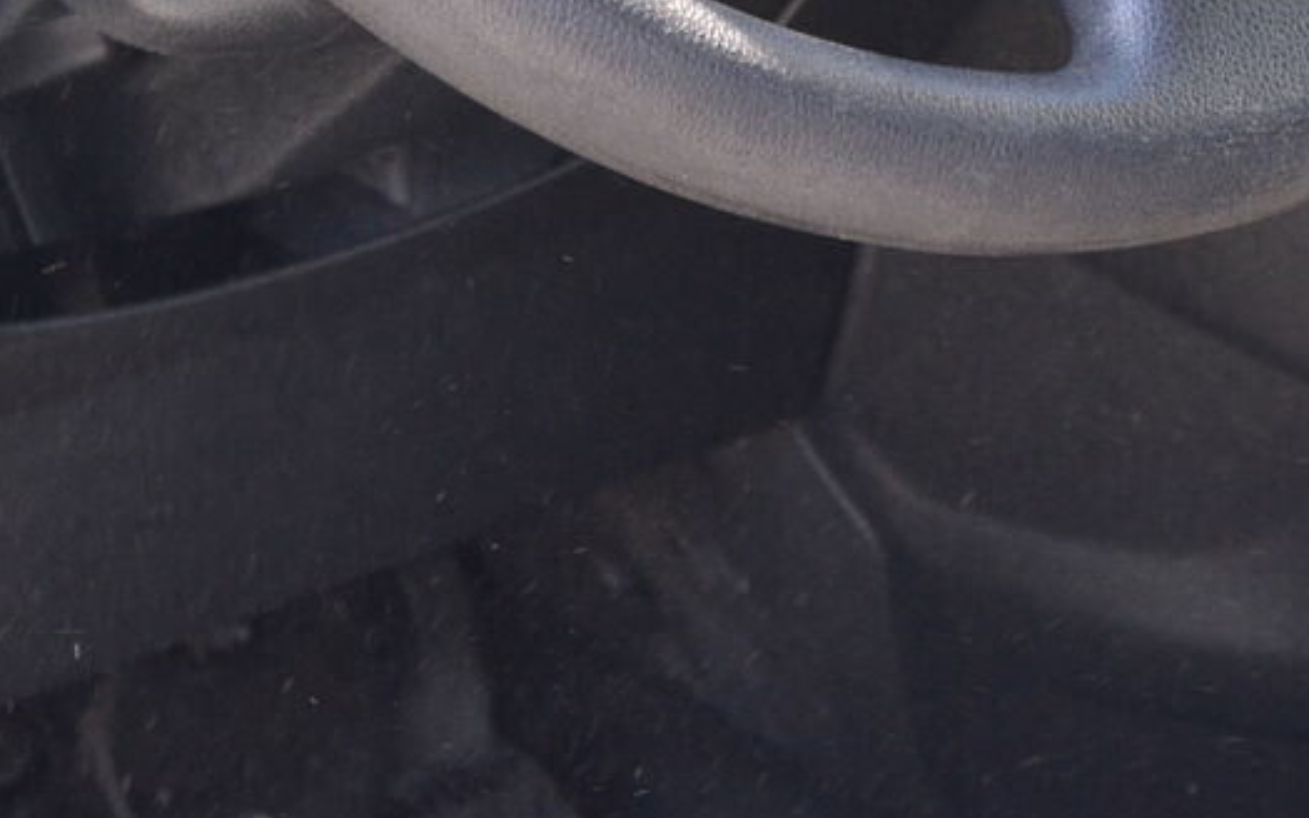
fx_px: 4387
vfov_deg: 10.2
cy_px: -484
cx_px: 873
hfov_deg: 16.9
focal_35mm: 123
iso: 400
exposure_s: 1/100
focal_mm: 22
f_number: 5
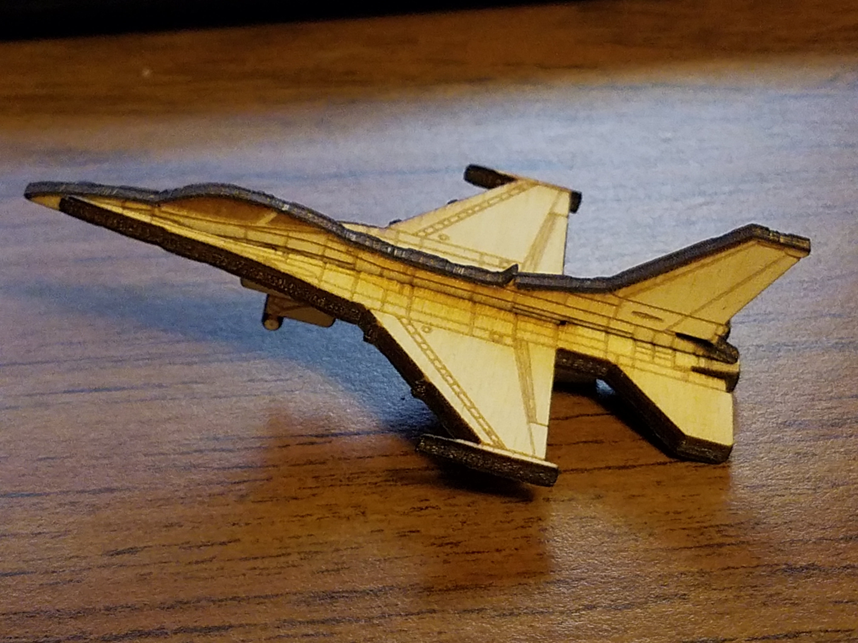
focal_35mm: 26
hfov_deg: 67.3
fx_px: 644
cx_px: 429
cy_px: 322
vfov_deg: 53.1
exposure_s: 1/10
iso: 250
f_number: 1.7
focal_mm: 4.2
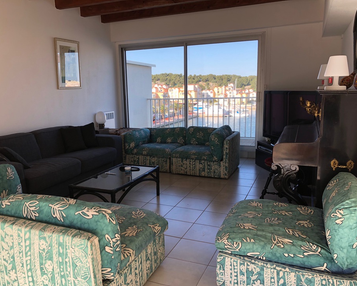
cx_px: 165
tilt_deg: -10.1
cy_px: 147
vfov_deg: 48.5
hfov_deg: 58.7
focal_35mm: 30
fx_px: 317
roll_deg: +1.7
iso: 20
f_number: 1.8
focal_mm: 3.99
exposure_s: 1/255
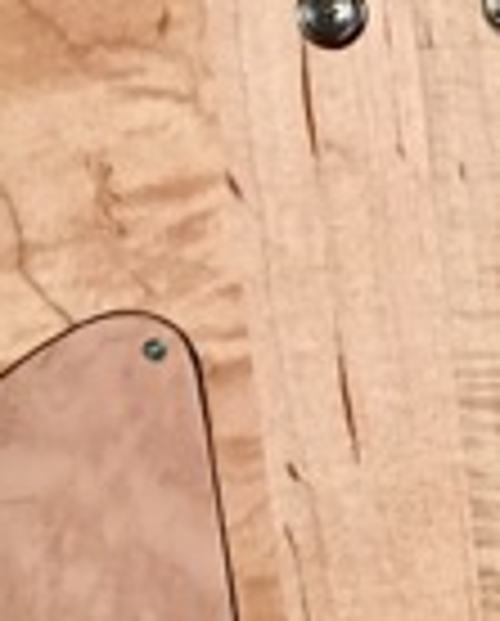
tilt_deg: -57.2
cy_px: 126
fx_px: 2415
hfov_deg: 11.7
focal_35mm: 131
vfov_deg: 14.6
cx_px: 464
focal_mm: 4.15
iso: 250
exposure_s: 1/20
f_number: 2.2
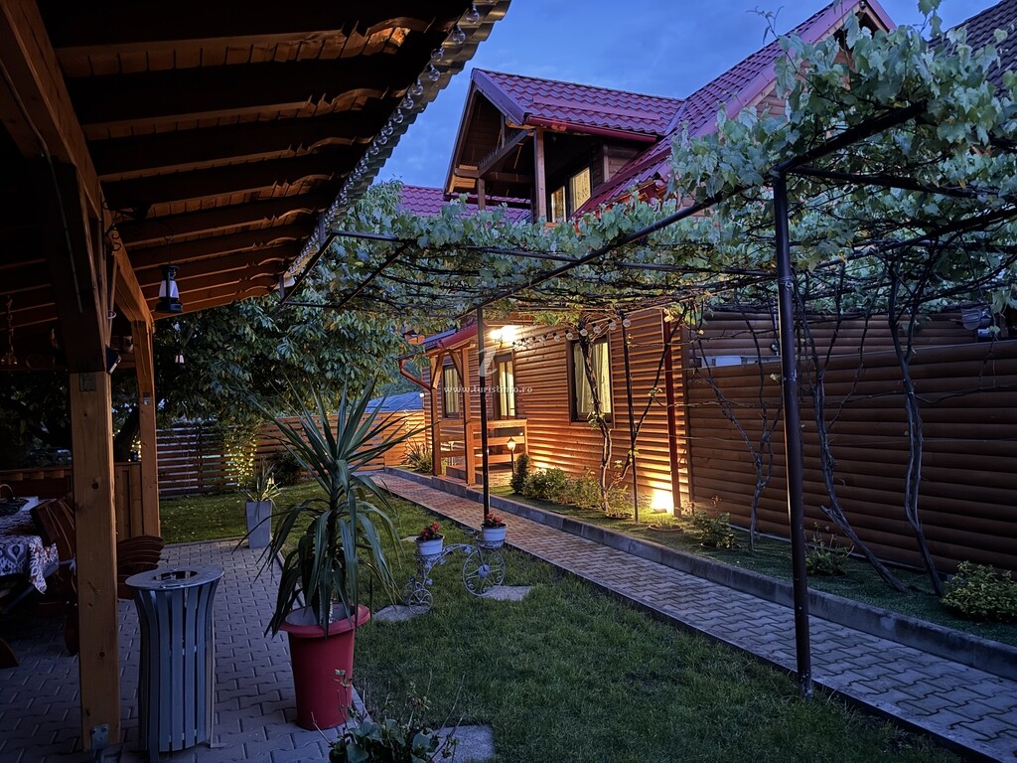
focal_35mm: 24
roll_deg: +2.9
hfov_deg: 71.6
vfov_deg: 56.8
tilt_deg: +1.6
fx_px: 705
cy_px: 382
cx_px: 508
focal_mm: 6.76
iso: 1250
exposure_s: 1/9
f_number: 1.78
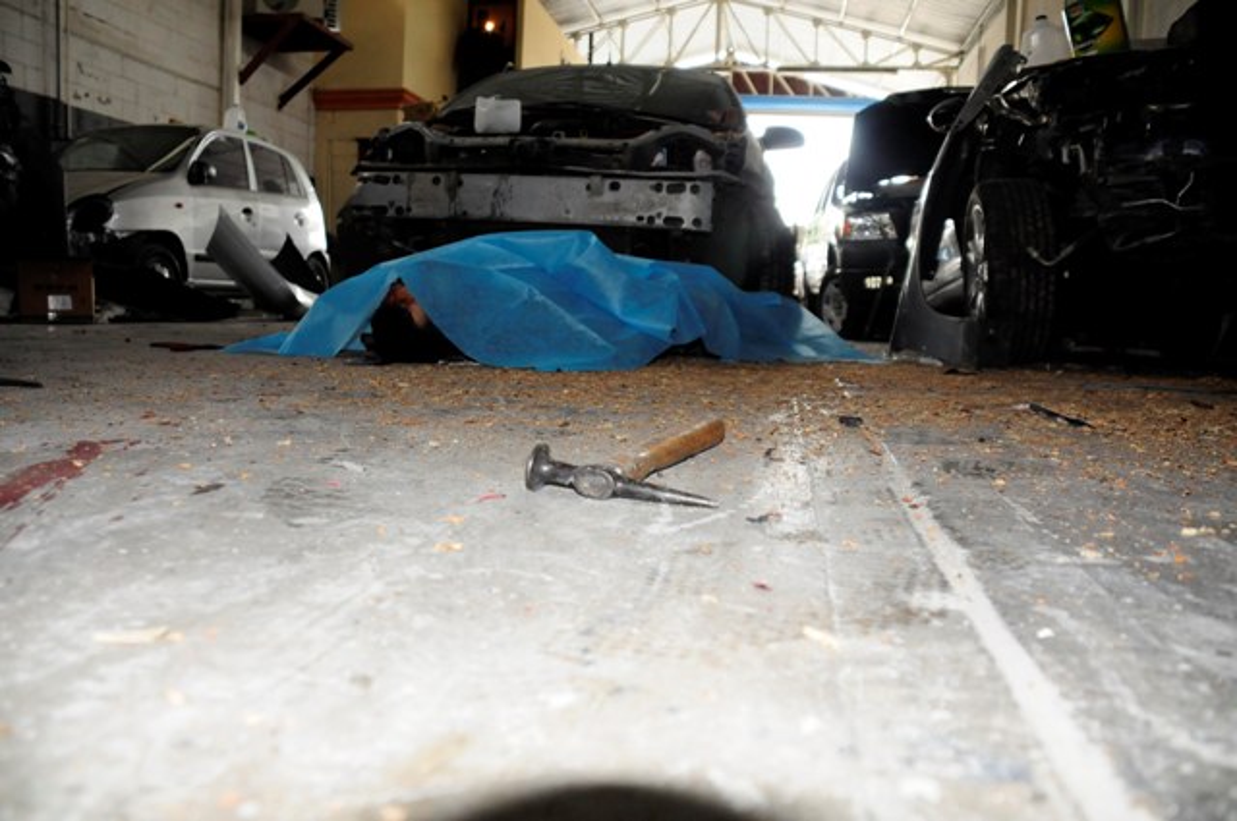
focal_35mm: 27
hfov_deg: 67.4
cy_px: 410
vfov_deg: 47.8
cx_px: 618
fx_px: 927
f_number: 3.5
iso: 800
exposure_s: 1/250
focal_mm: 18
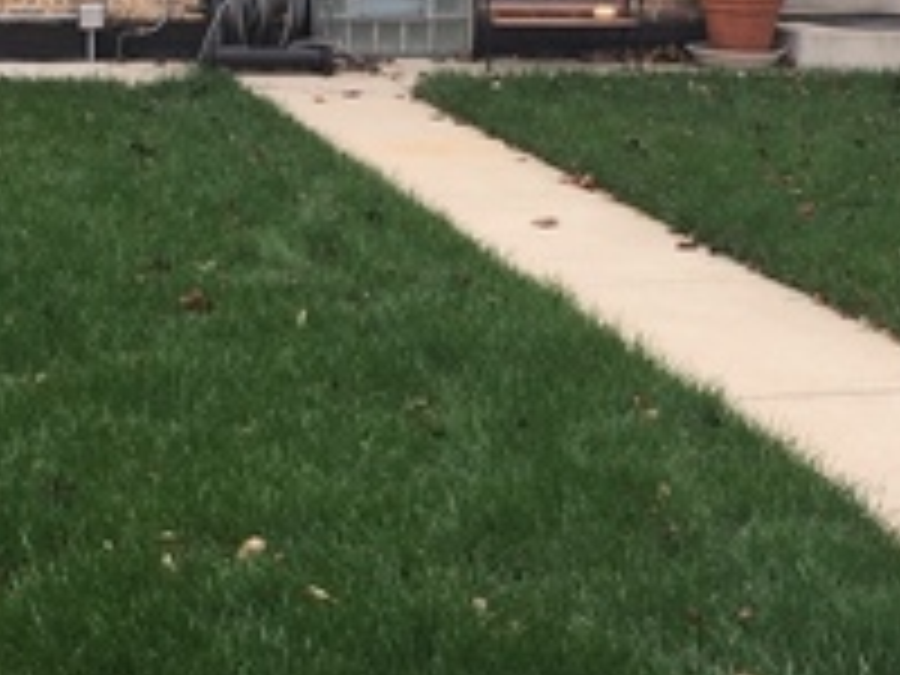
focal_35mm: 93
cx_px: 454
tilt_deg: -12.0
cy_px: 248
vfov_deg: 15.9
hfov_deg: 21.1
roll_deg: -2.3
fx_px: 2418
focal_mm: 4.15
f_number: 2.2
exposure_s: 1/384
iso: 32
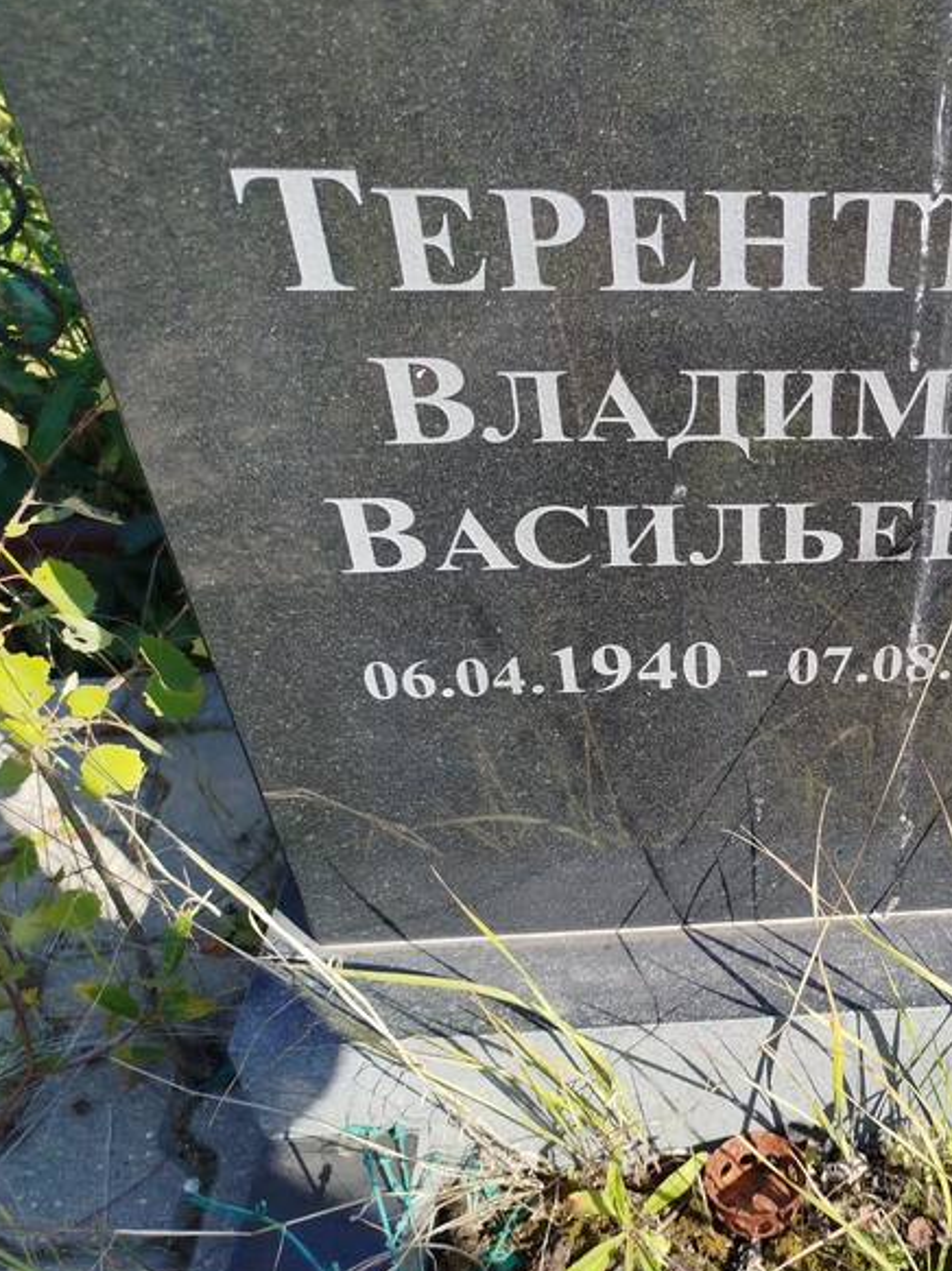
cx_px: 862
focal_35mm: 33
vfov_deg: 55.4
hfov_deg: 39.7
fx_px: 1211
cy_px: 629
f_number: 1.7
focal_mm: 5.31
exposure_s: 1/508
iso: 50
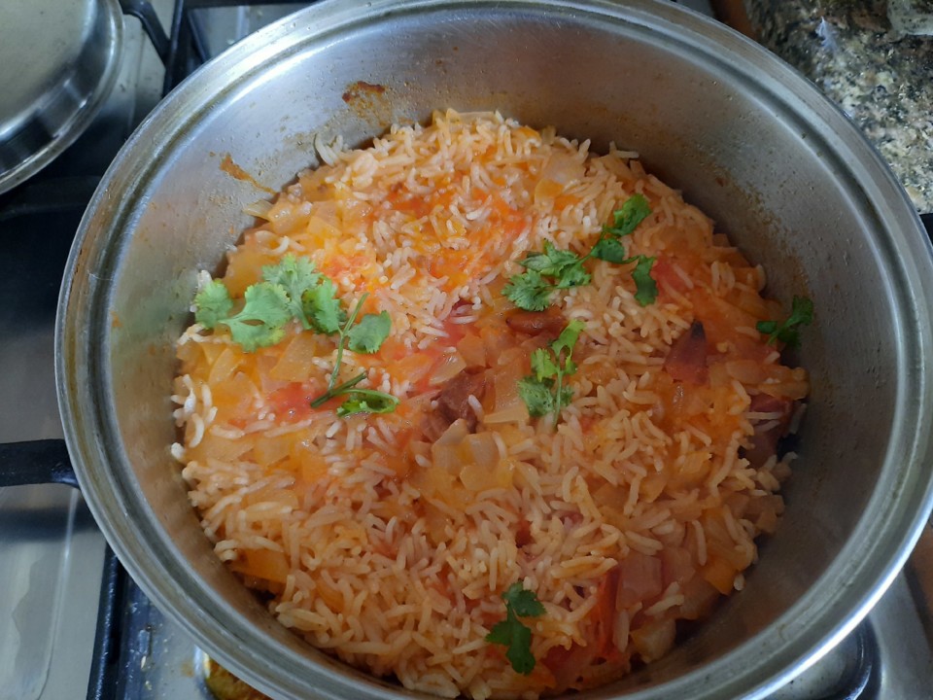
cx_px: 466
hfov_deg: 69.4
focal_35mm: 25
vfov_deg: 54.9
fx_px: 674
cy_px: 350
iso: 400
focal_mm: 4.6
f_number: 2
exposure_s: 1/33
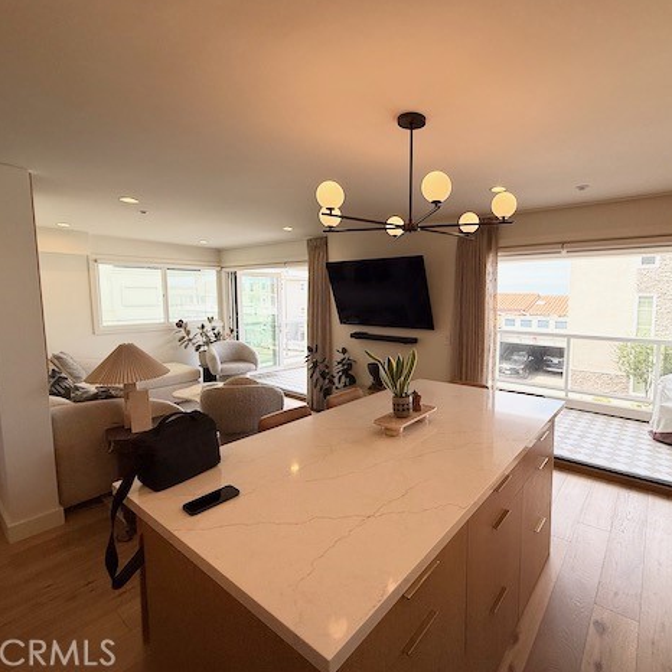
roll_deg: -0.1
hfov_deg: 82.7
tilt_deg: -4.4
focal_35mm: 17
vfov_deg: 84.0
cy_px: 327
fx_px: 373
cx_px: 410
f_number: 2.2
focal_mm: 2.22
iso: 64
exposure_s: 1/510
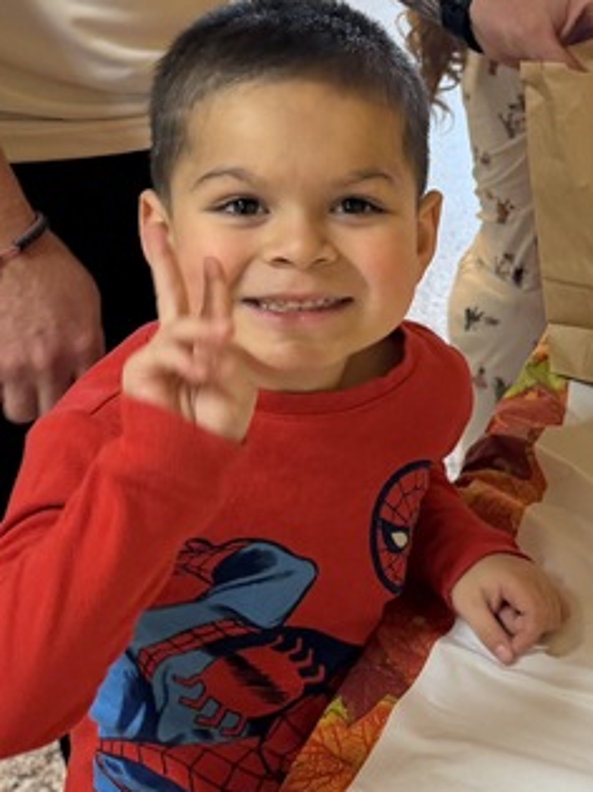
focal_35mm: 78
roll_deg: -0.3
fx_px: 1783
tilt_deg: -20.8
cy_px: 236
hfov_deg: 18.9
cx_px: 344
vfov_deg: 24.8
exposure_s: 1/60
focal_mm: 6.76
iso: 250
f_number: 1.78
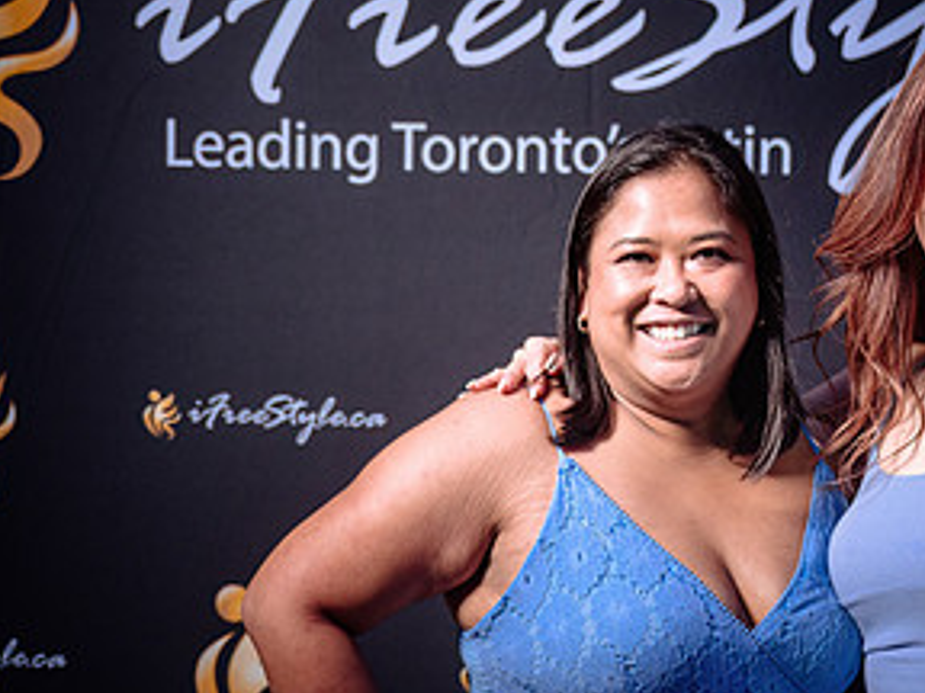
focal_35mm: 61
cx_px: 585
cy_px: 470
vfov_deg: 23.9
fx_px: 1630
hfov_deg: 31.5
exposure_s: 1/125
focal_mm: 31.5
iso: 800
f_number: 2.8
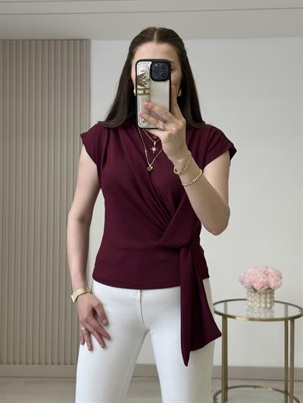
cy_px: 202
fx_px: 560
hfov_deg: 30.3
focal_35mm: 48
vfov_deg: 39.6
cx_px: 152
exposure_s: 1/282
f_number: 1.78
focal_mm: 6.86
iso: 80
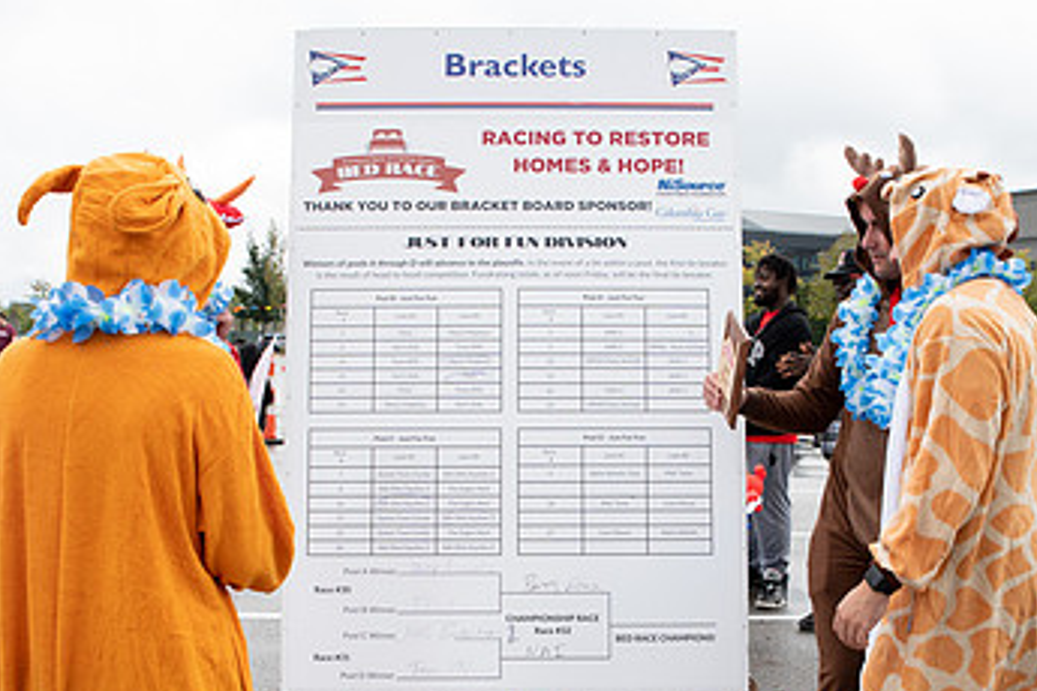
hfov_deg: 45.3
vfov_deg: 30.7
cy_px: 510
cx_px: 598
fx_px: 1239
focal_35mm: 43
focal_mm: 24
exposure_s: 1/400
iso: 400
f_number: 6.3
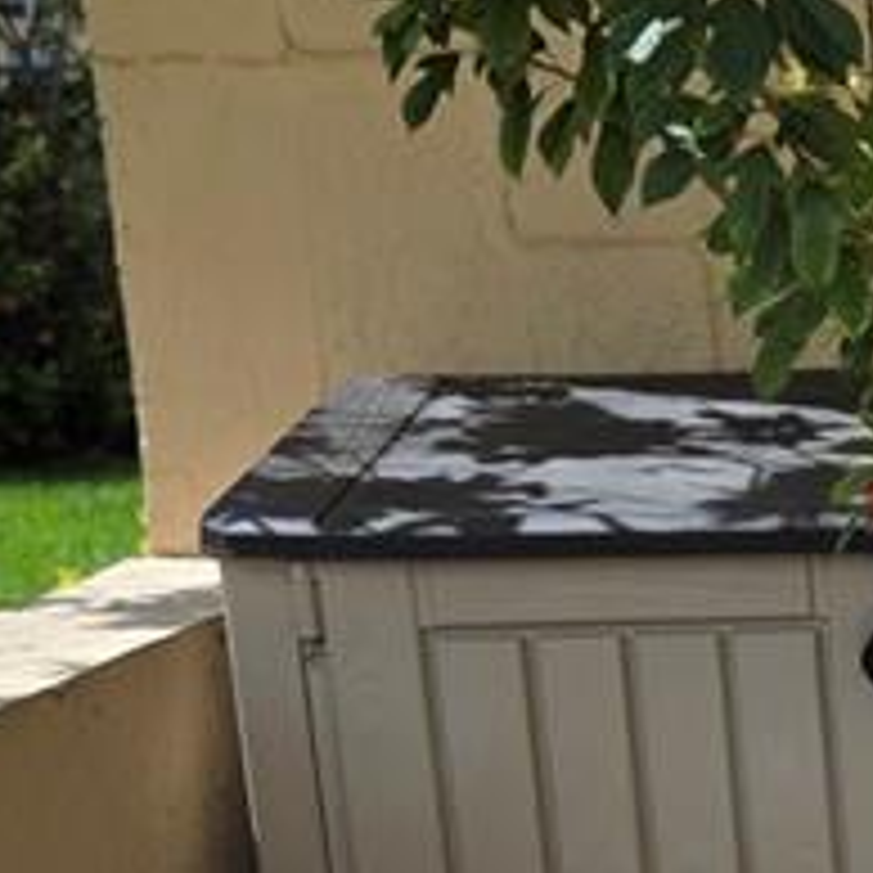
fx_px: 3595
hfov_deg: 11.8
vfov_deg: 13.6
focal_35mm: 126
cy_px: 950
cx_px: 1940
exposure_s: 1/2921
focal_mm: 5.4
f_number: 1.8
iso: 50
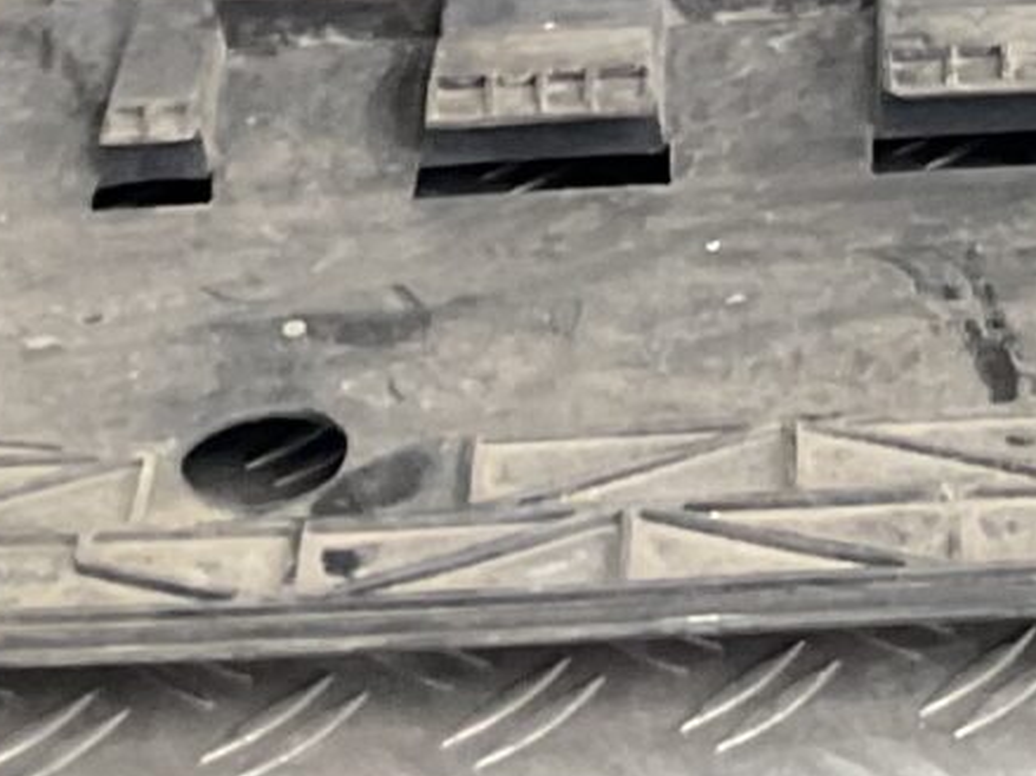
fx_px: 5057
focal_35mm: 169
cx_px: 1062
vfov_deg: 8.3
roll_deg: +1.2
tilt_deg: -18.1
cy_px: -856
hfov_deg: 11.6
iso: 64
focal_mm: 3
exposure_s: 1/100
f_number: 1.8
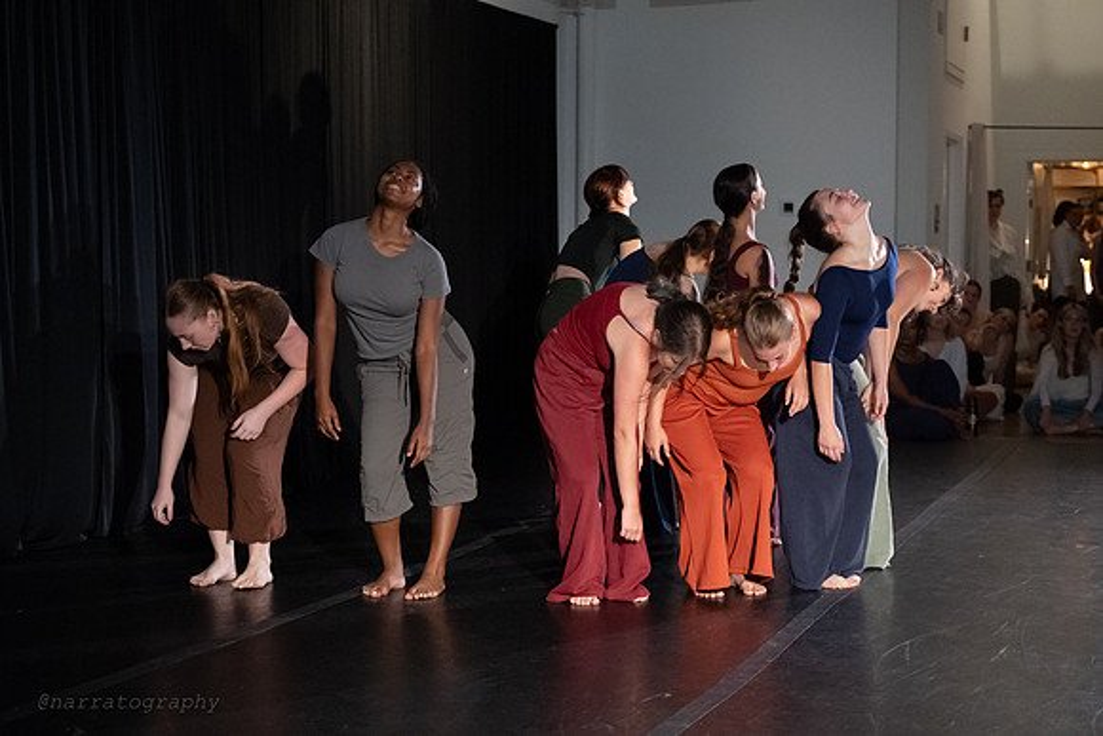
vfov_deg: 21.7
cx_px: 583
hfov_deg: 32.0
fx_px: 1923
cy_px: 361
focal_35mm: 63
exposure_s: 1/400
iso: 6400
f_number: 3.5
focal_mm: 56
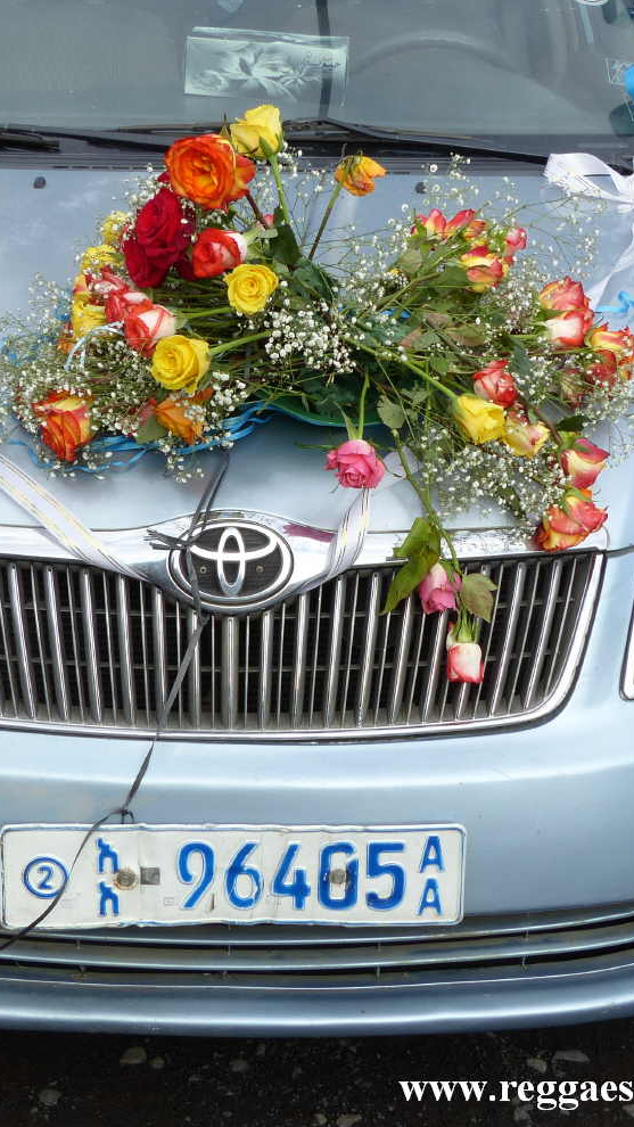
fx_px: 1315
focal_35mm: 44
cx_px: 364
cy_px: 559
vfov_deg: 46.4
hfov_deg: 27.1
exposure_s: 1/160
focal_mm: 7.1
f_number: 4
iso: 100
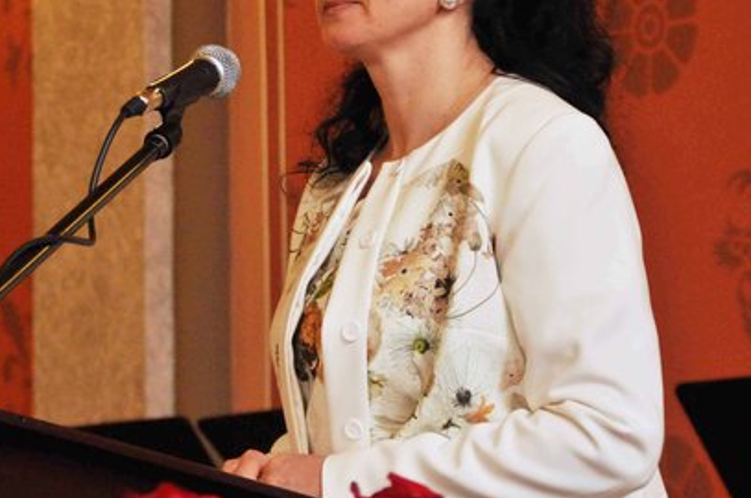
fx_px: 3245
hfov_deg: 13.2
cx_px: 310
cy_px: 103
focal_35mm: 156
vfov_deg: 8.8
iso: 1000
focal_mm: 65
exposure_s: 1/160
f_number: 5
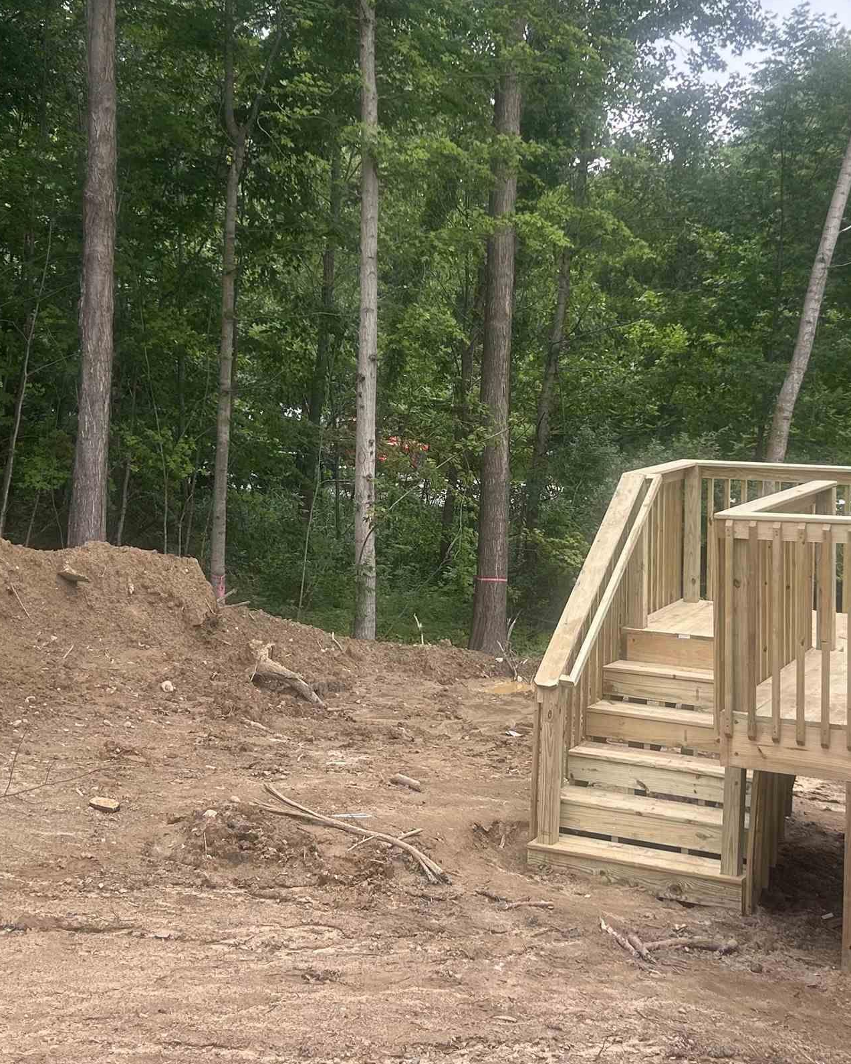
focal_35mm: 49
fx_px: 1543
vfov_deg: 37.7
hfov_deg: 30.8
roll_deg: -0.7
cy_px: 383
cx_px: 452
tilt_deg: -0.2
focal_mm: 5.7
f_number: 1.5
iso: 50
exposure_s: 1/434
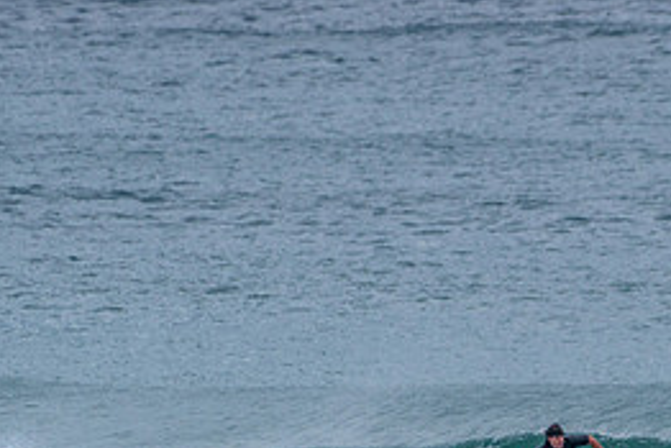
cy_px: 477
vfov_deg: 1.0
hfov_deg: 1.5
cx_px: 636
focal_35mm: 1358
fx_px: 25325
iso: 500
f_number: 5.6
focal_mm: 500
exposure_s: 1/2000
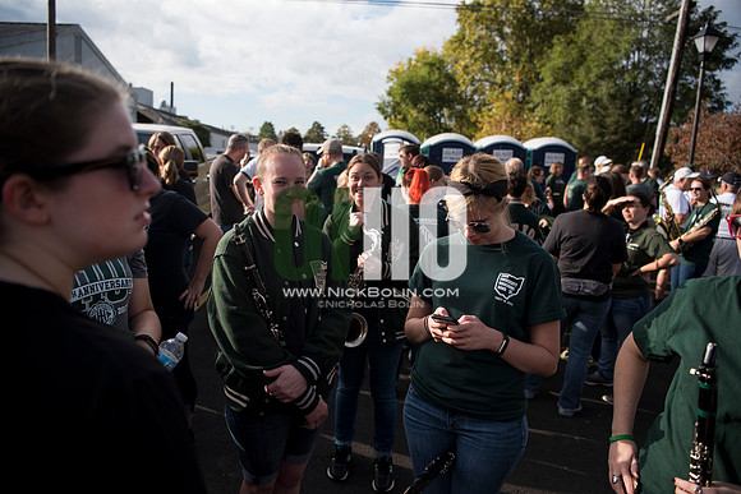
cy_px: 247
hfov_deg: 73.7
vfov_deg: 53.2
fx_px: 494
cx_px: 370
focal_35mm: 24
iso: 250
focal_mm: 24
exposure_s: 1/2000
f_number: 2.8
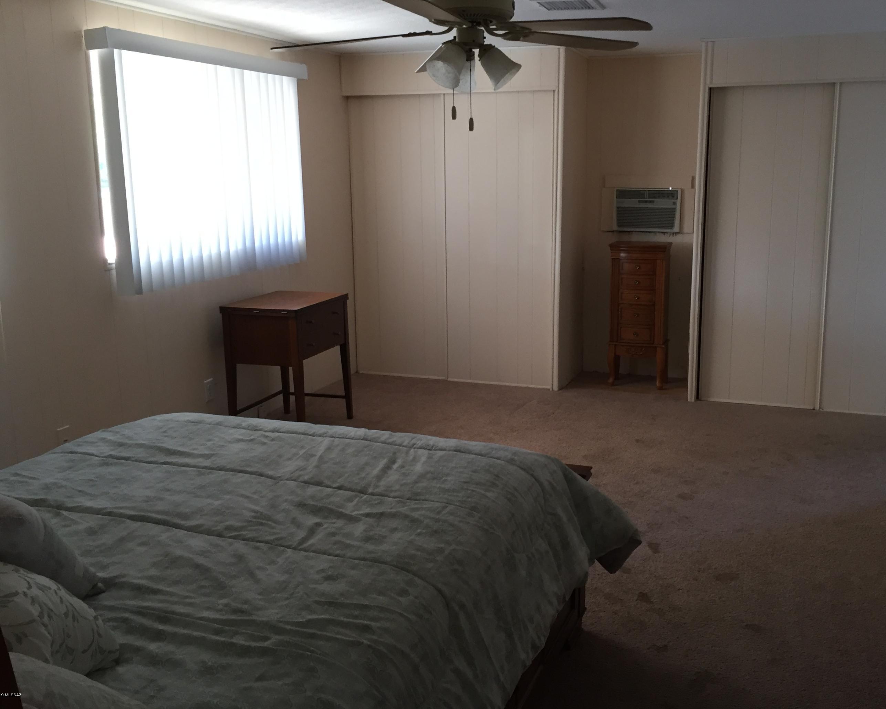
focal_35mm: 33
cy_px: 332
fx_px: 865
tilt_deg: -10.0
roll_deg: -1.0
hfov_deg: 54.0
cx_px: 505
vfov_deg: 44.5
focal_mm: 4.15
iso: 80
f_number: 2.2
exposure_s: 1/30
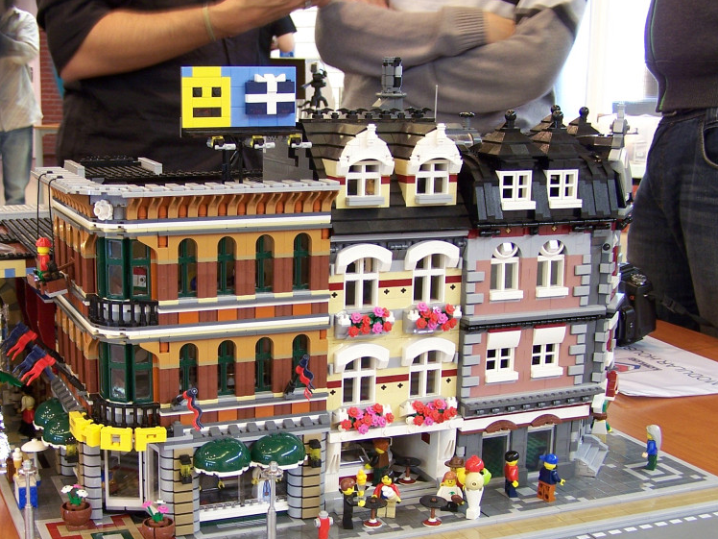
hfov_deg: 36.6
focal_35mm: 52
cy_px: 335
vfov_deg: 27.9
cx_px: 275
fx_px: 1079
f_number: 2.8
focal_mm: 6.3
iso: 80
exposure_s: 1/2
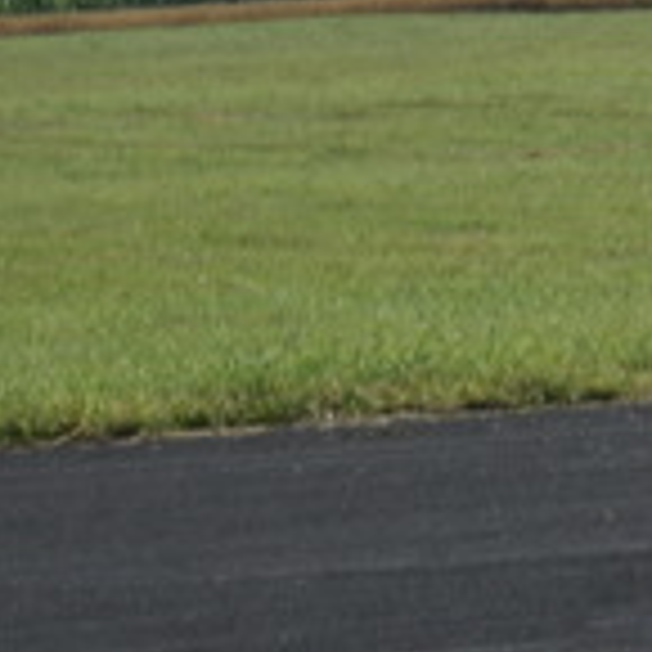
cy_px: 128
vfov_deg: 3.6
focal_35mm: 493
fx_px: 10506
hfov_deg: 3.5
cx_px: 1205
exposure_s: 1/160
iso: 100
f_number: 10
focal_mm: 70
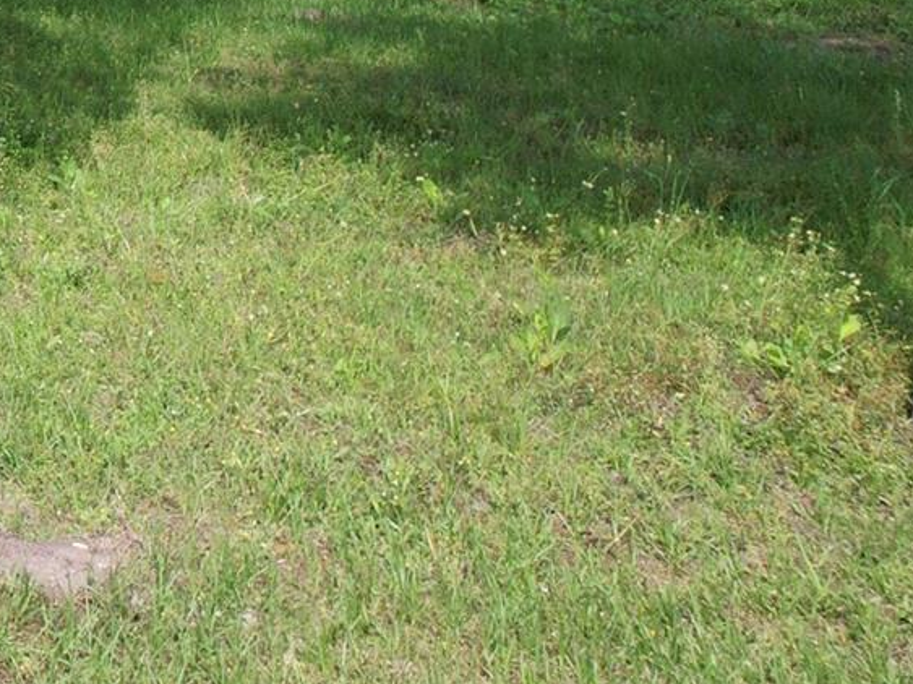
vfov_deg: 17.0
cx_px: -738
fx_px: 2030
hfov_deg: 19.1
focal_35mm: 77
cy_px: -383
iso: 100
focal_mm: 8.38
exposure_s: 1/800
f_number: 2.8
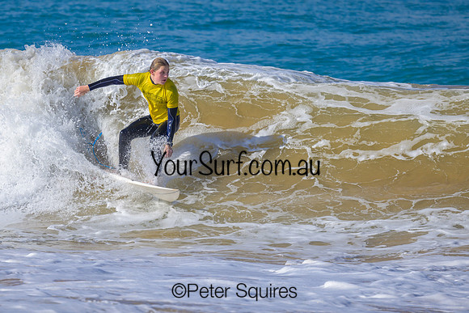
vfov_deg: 1.3
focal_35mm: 1098
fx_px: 14313
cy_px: 126
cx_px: 196
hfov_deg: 1.9
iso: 180
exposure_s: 1/2000
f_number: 6.3
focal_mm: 800
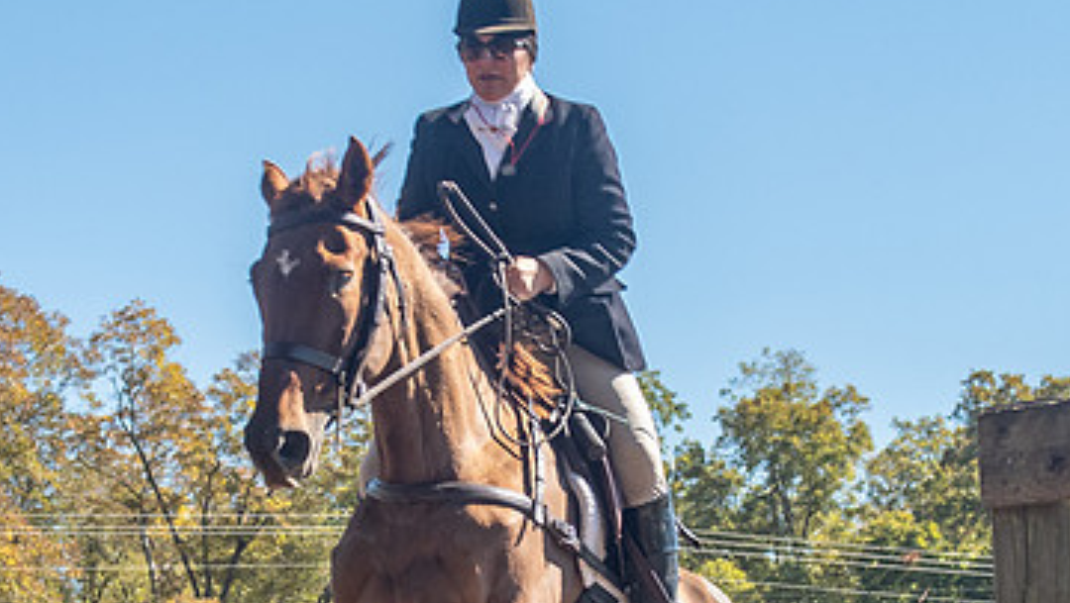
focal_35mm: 124
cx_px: 439
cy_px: 531
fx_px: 3520
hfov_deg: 17.3
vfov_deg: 9.8
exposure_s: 1/320
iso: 400
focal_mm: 32
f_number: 4
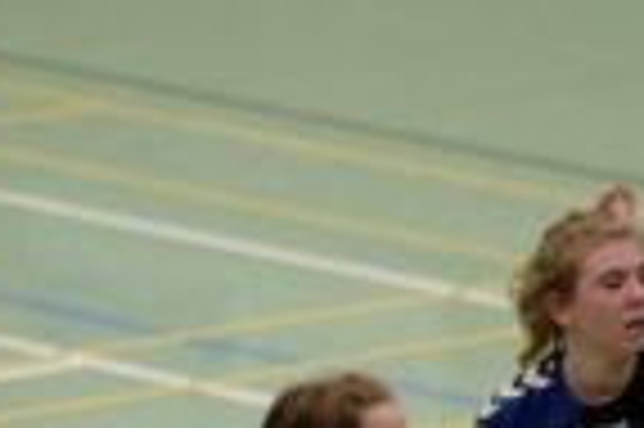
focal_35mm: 469
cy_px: 1165
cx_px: 1306
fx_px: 8380
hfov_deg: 4.3
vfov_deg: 2.9
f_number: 2
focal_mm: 56
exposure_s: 1/1000
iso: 2500
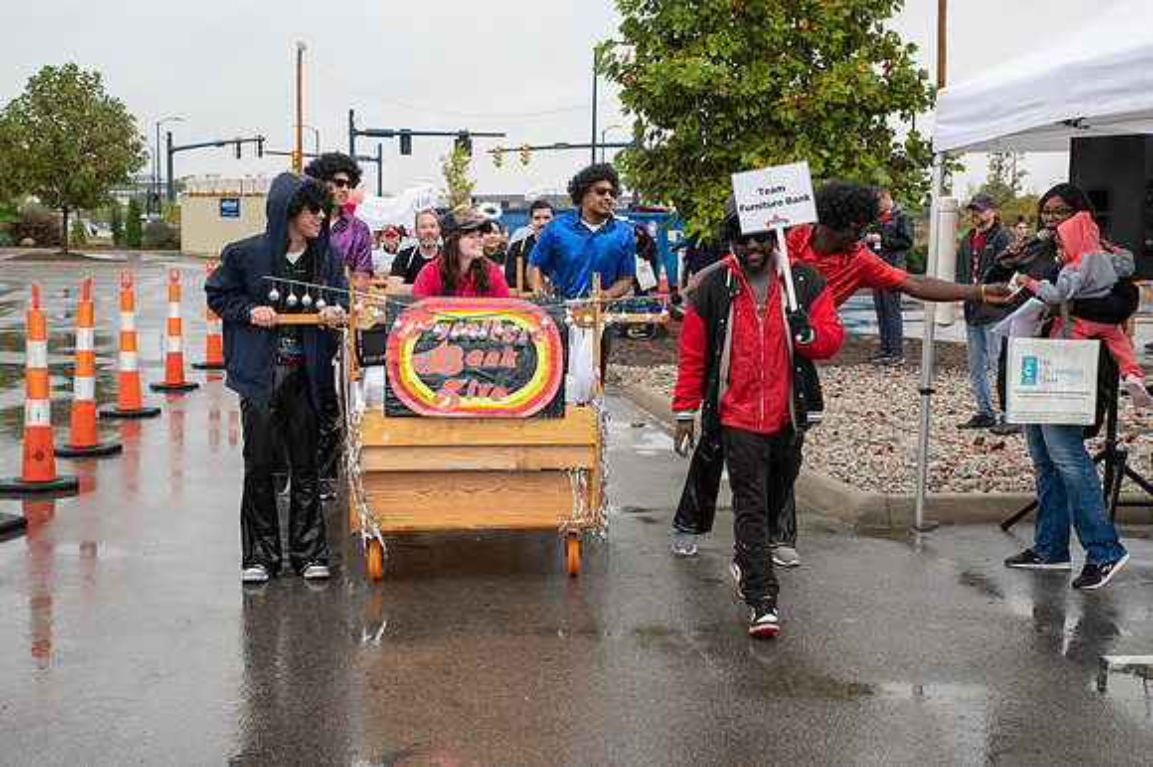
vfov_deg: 26.2
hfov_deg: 38.6
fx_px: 1648
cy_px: 384
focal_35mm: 51
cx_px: 576
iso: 400
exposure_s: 1/200
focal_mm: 50
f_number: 7.1
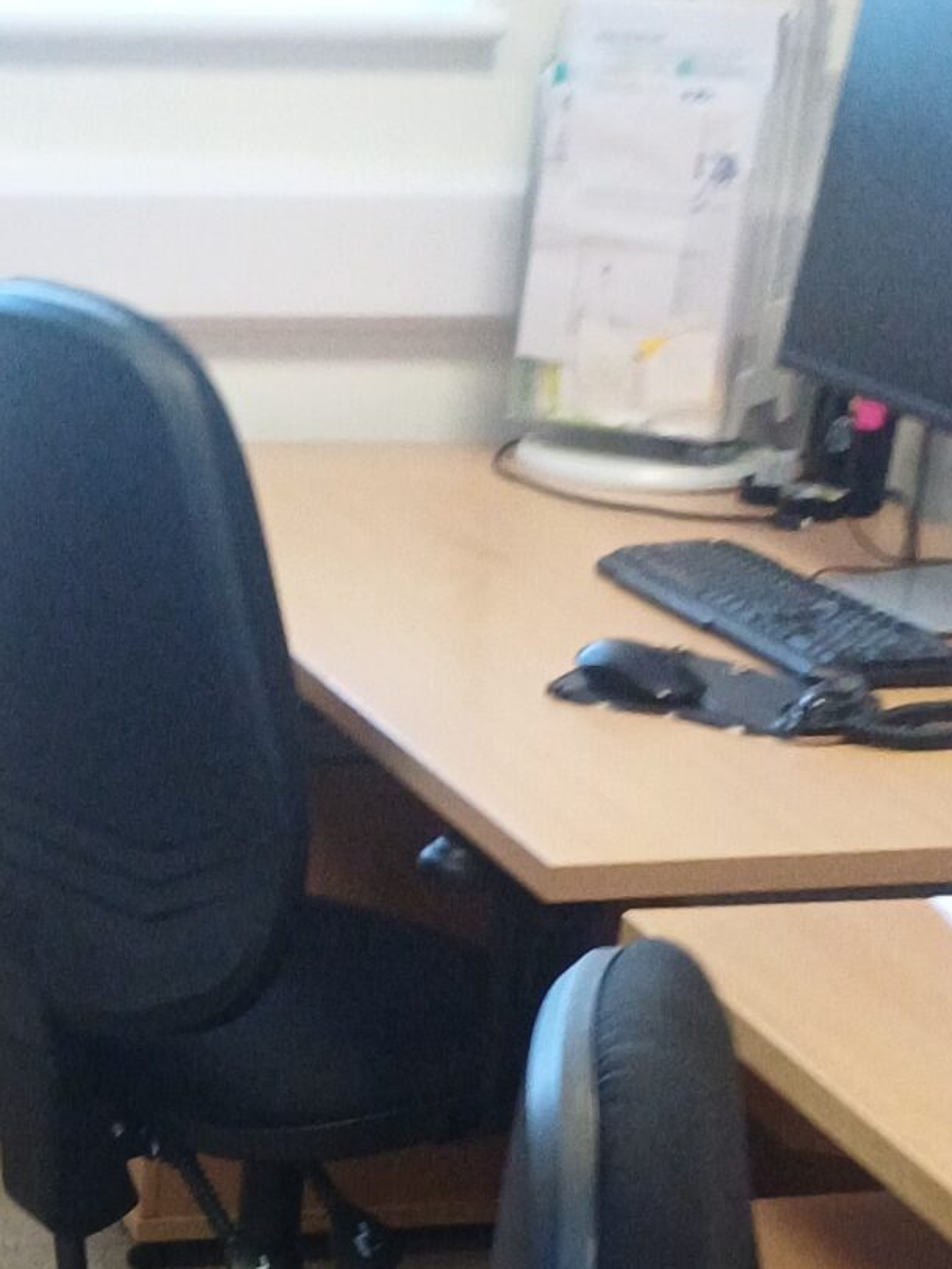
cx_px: 49
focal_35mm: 79
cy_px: 1999
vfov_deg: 20.5
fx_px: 2895
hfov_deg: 18.3
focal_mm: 4.65
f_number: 1.8
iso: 320
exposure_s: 1/50
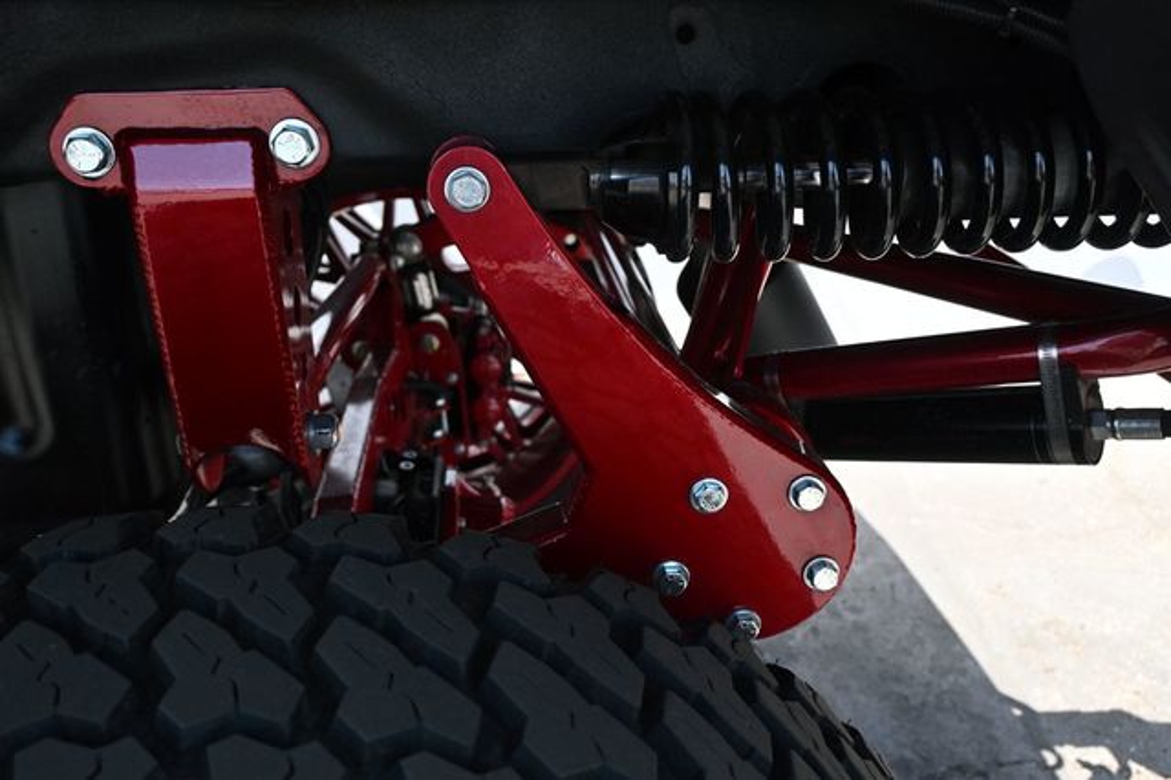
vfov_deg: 42.6
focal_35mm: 31
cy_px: 390
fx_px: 1000
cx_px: 586
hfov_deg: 60.7
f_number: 4
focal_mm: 20.5
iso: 280
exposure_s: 1/250
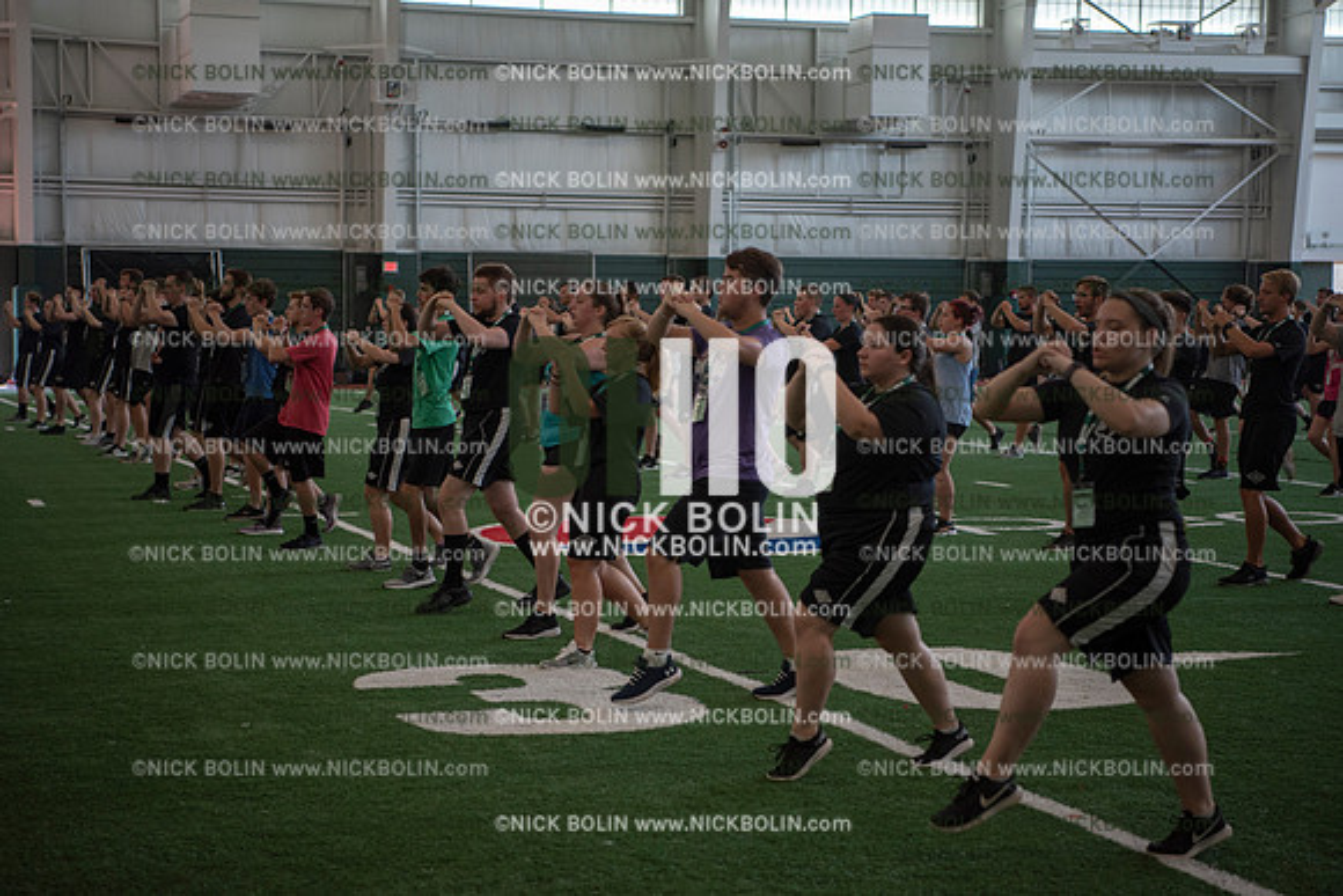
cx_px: 672
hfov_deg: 28.8
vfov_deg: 19.5
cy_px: 448
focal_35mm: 70
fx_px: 2612
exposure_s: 1/320
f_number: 3.2
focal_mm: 70
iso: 640
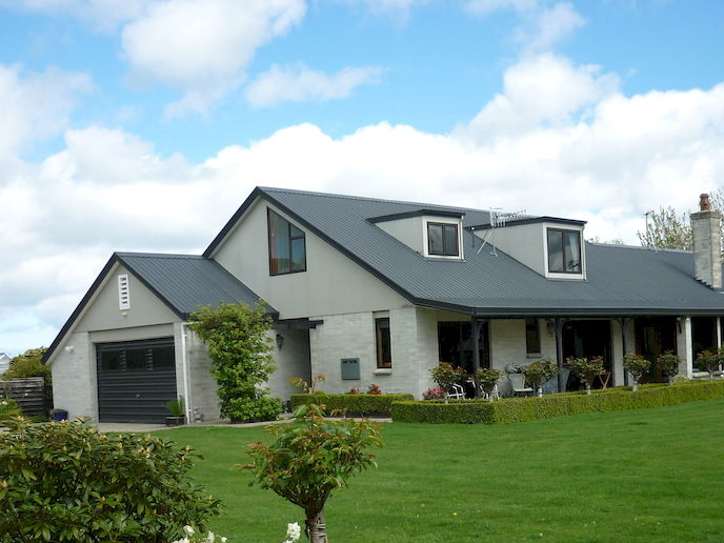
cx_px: 459
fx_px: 1004
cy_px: 388
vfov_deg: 29.9
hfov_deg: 39.4
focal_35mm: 48
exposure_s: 1/1000
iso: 80
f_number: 2.8
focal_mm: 5.5
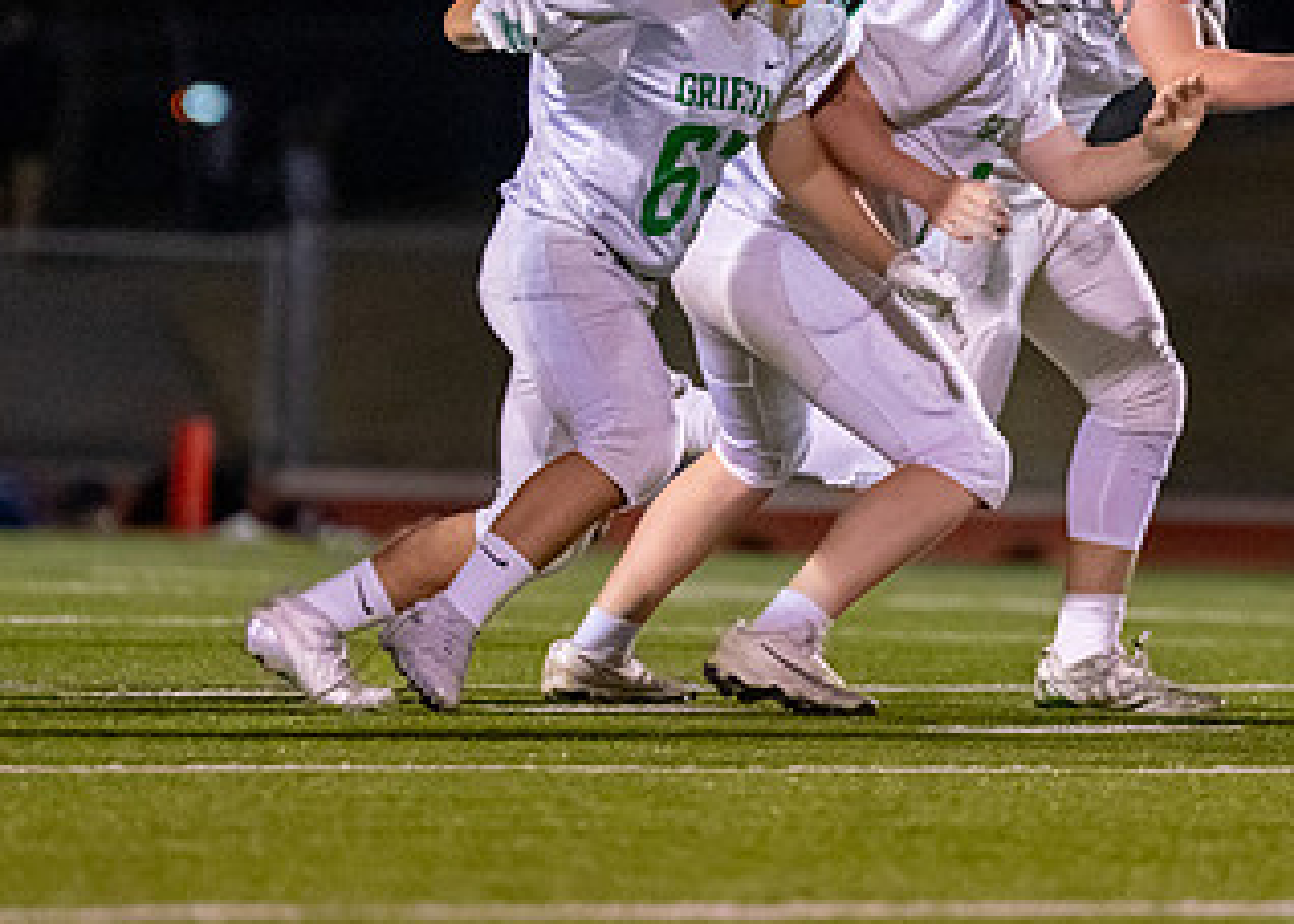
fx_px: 20392
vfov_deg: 2.6
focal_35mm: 555
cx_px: 936
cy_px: 216
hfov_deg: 3.6
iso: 6400
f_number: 2.8
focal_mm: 200
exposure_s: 1/1250
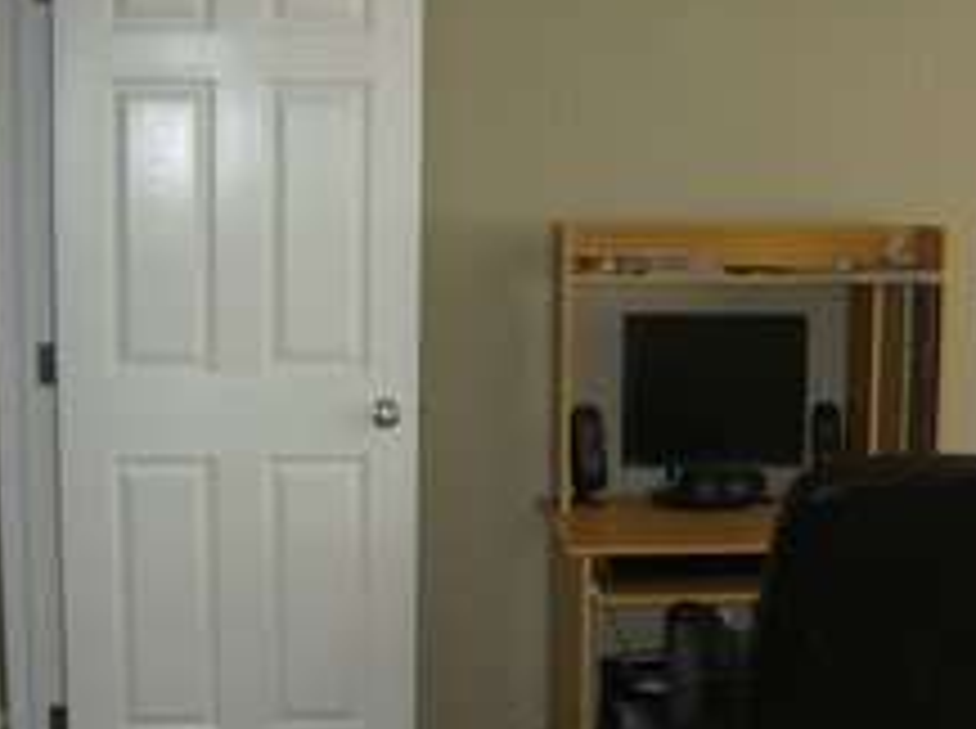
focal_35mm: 58
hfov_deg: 33.3
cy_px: 461
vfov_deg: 25.1
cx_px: 468
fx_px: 1633
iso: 200
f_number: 2.8
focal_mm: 6
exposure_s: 1/60
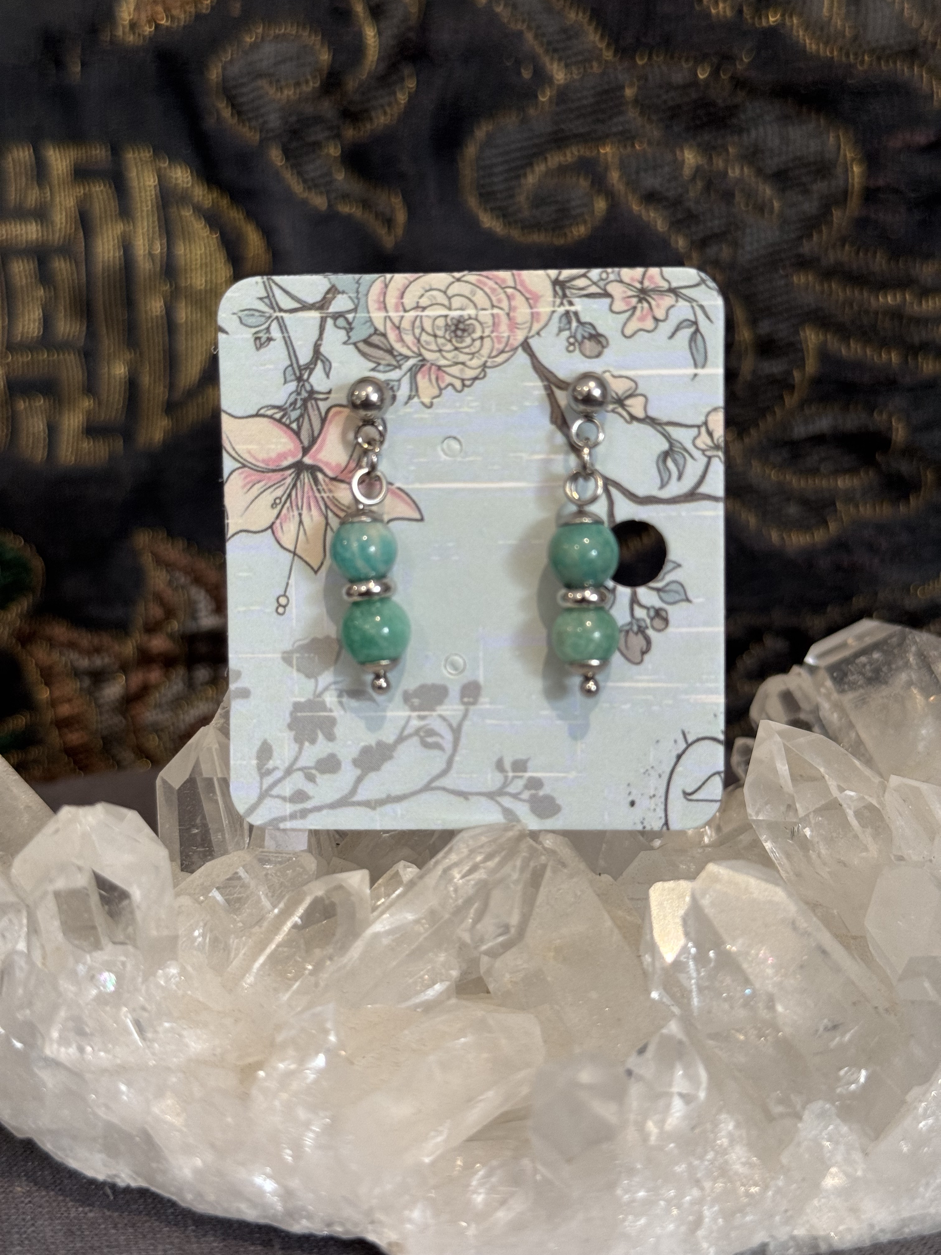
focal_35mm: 48
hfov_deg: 30.3
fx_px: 1740
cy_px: 628
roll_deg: -0.2
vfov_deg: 39.7
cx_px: 470
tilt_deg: -11.8
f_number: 1.78
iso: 100
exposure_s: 1/61
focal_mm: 6.76
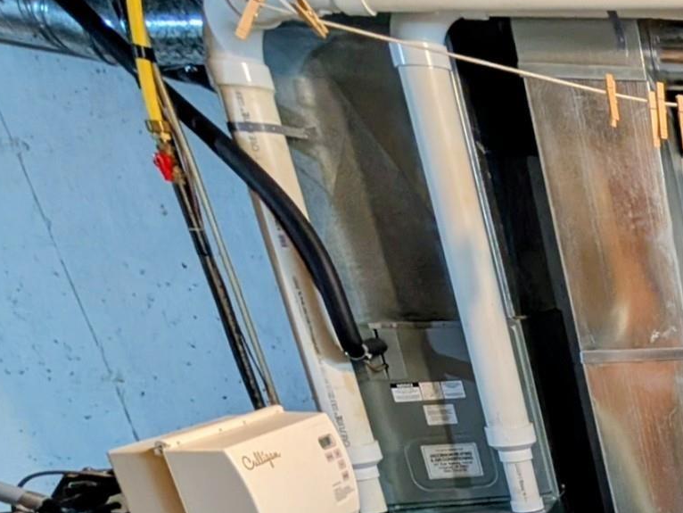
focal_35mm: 39
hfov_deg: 28.5
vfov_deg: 31.1
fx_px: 770
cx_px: 1042
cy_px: 612
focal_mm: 2.02
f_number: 1.7
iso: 168
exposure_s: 1/24
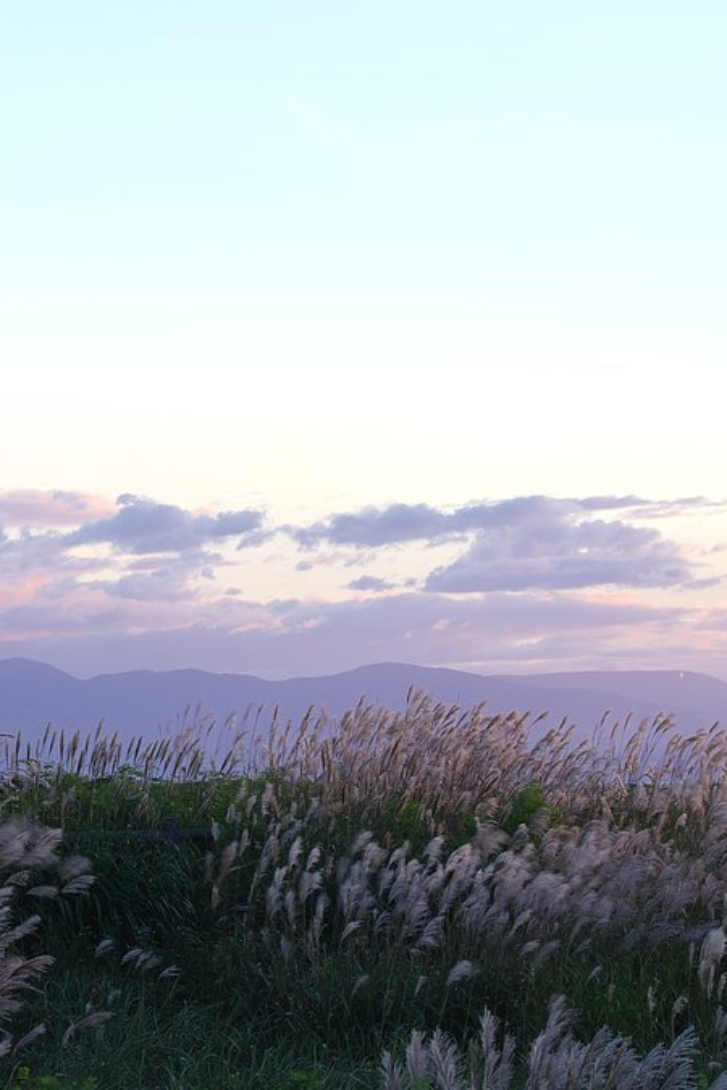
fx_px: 4816
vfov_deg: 12.9
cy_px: 544
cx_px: -15
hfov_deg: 8.6
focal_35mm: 159
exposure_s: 1/6
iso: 160
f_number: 9
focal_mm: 70
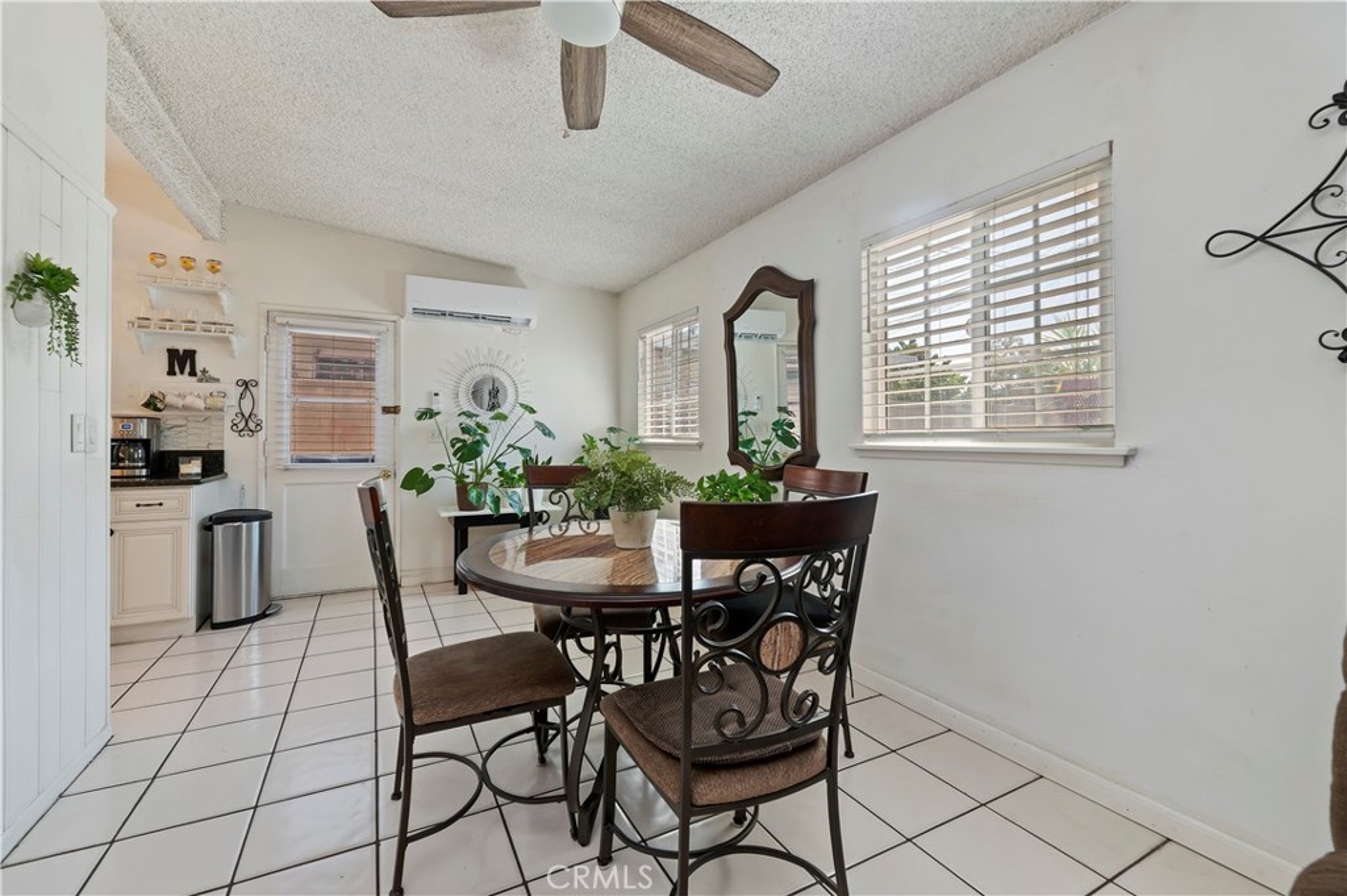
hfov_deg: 104.3
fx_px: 523
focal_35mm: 14
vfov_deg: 81.1
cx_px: 674
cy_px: 448
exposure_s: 1/10
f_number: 10
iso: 500
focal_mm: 14
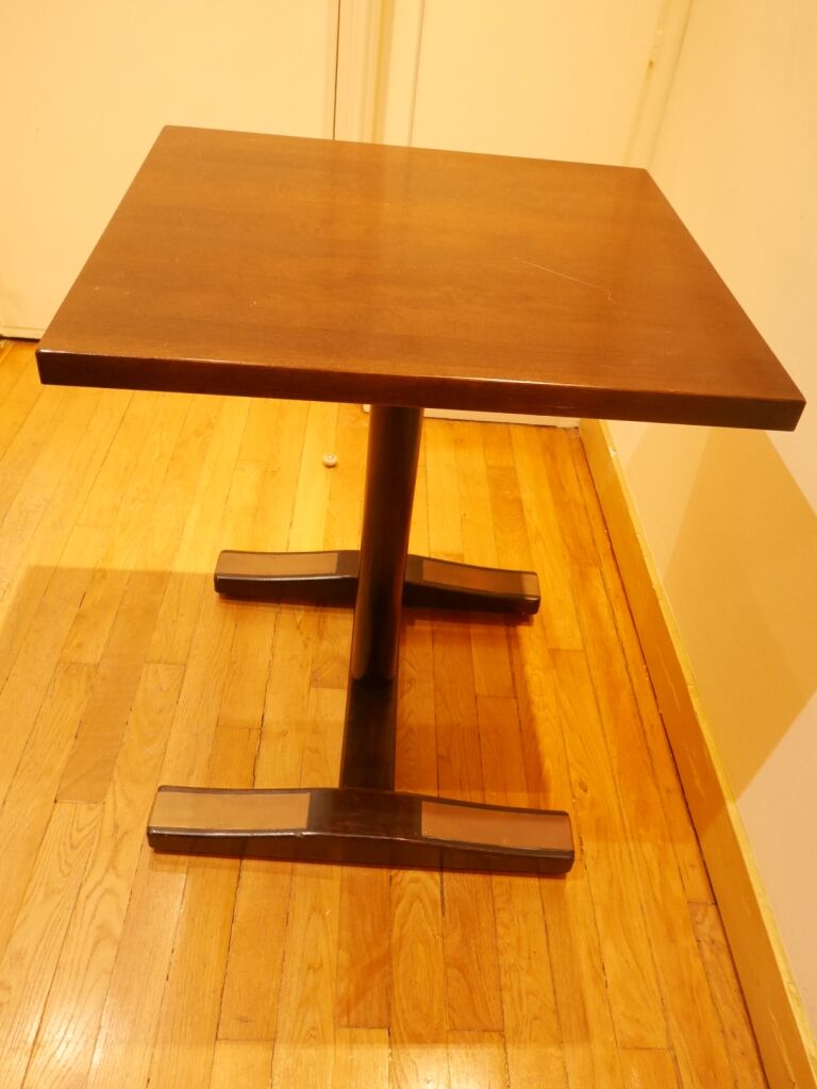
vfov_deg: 63.4
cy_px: 544
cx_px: 408
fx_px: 881
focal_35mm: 28
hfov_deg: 49.7
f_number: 5.6
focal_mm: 14
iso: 3200
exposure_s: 1/20
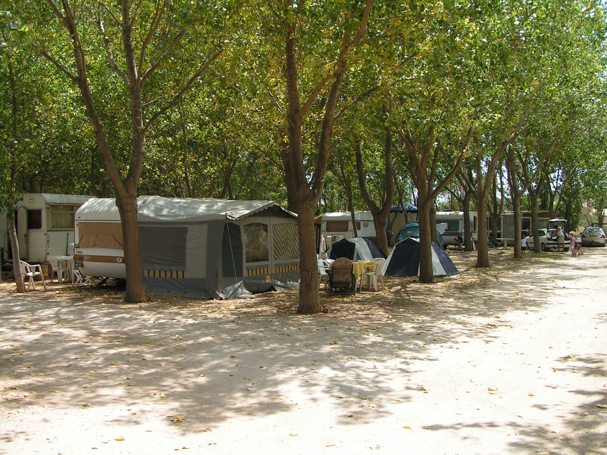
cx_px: 304
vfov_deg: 37.7
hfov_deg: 49.0
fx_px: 666
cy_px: 228
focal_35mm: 38
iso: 50
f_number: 5.6
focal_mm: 5.8
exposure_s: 1/200
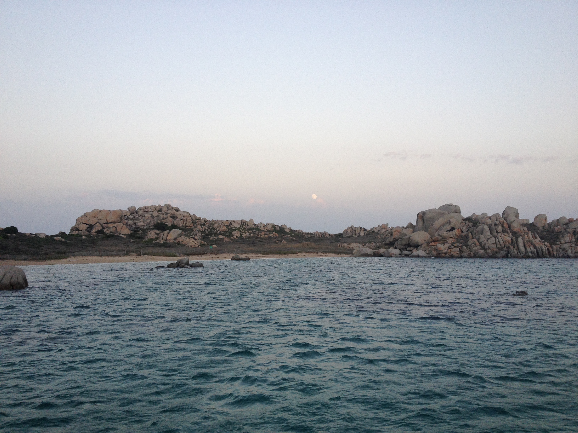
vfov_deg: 40.7
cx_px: 289
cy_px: 216
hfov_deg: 52.6
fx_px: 584
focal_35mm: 35
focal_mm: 4.28
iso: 80
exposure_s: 1/120
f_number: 2.4
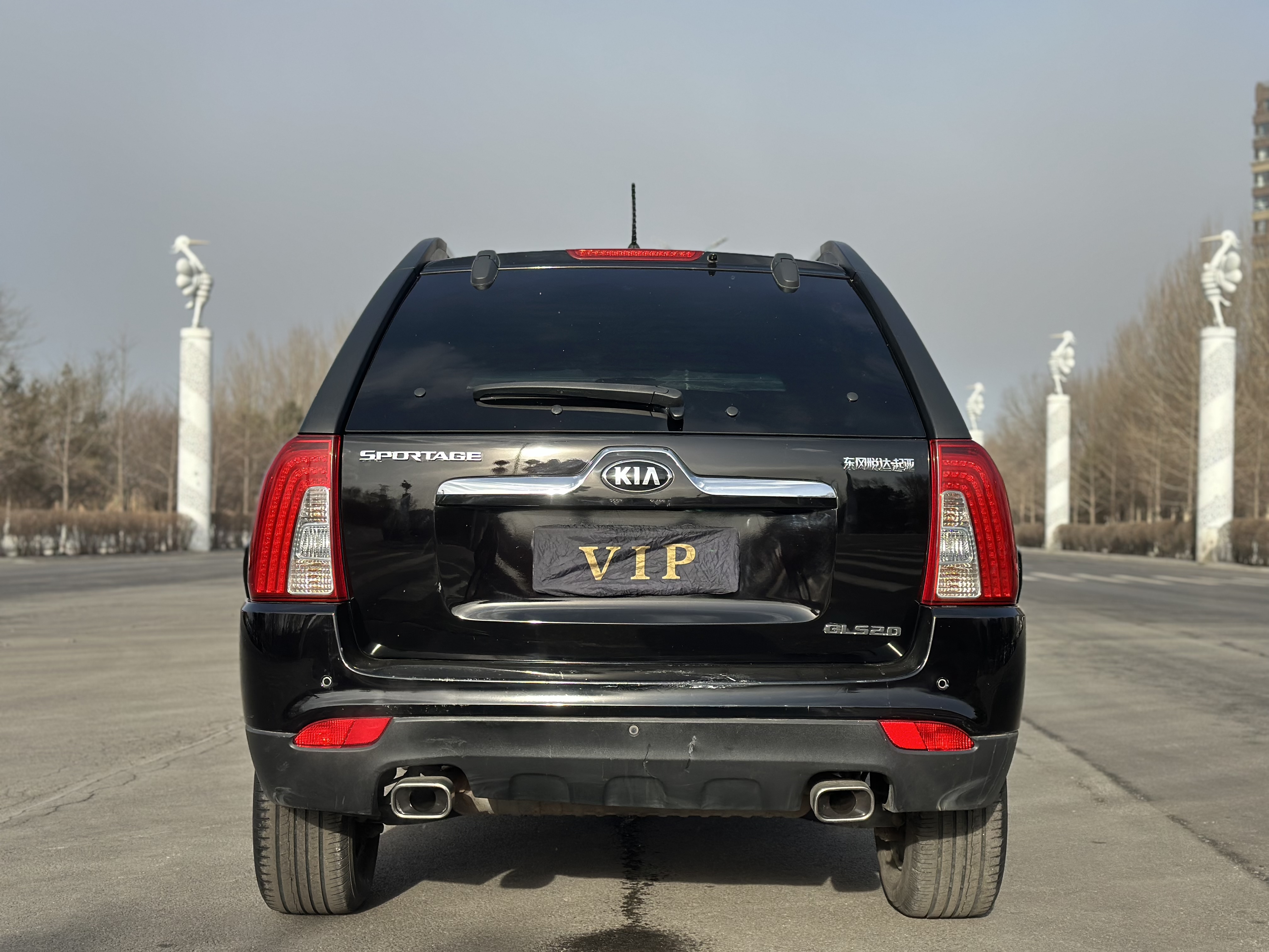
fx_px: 1760
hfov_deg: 39.7
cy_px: 476
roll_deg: -0.3
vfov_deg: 30.3
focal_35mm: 48
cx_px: 634
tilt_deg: +0.8
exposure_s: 1/2890
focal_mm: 6.86
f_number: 1.78
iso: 80
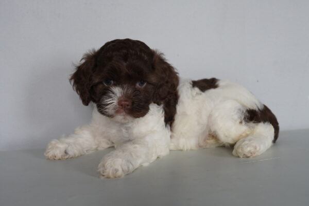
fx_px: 477
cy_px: 103
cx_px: 154
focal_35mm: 56
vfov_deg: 24.4
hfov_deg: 35.9
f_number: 4
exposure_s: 1/160
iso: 1250
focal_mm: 37
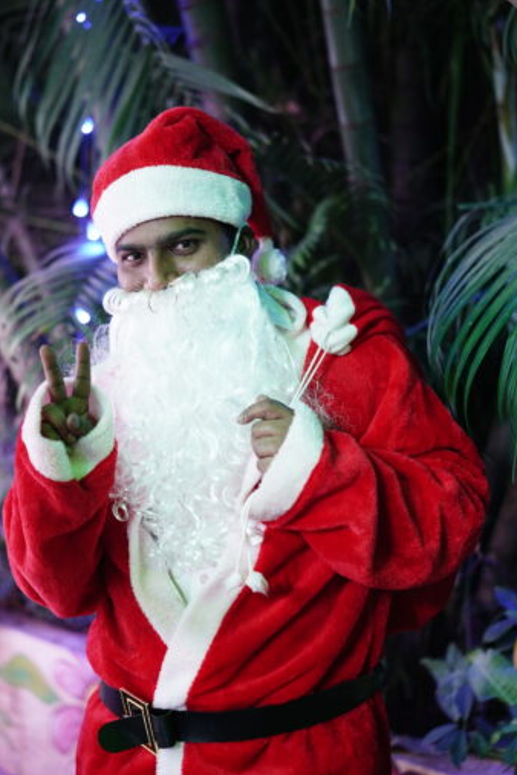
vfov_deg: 37.5
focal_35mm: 53
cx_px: 216
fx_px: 1142
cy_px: 390
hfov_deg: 25.5
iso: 1000
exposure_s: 1/125
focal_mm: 35
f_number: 1.4
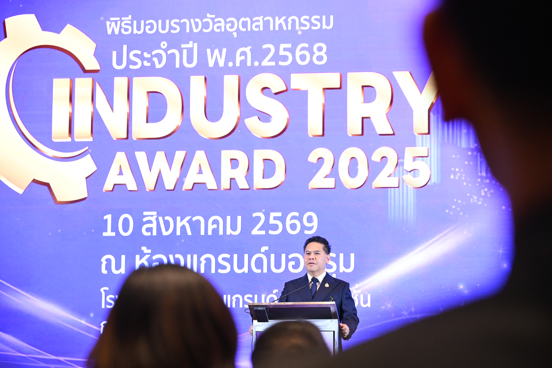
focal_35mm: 120
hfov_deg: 17.1
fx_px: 1840
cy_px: 184
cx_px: 276
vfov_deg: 11.4
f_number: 6.3
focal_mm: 120
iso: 3200
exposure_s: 1/100
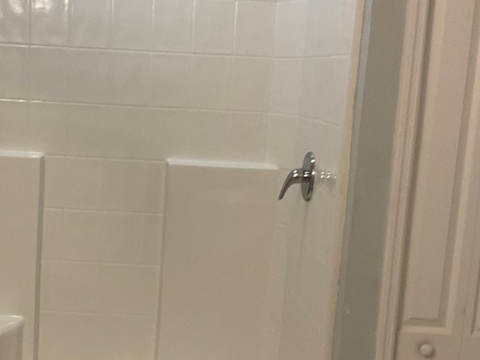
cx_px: 129
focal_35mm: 60
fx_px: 832
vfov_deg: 24.4
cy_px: 193
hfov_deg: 31.7
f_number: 1.8
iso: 50
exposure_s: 1/60
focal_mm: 3
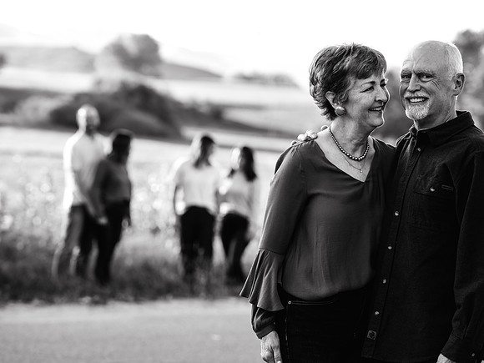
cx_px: 242
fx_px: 1846
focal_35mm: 132
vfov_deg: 11.2
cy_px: 182
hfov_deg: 14.9
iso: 125
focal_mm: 122
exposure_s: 1/160
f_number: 4
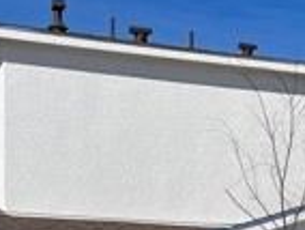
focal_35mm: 117
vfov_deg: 12.1
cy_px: 355
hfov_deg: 16.8
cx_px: 206
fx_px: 1033
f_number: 1.6
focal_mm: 4.2
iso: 32
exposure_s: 1/9804
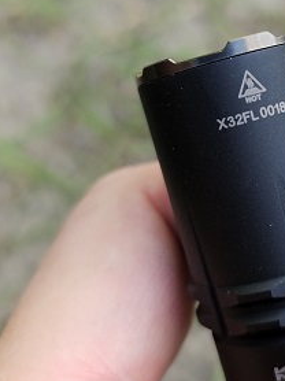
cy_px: 133
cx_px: 260
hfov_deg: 26.5
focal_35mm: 53
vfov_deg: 35.9
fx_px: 583
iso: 64
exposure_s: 1/180
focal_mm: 6.3
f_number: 1.7
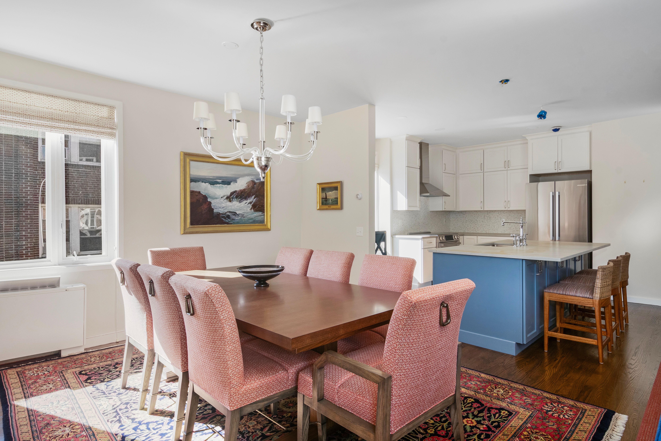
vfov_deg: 63.2
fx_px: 358
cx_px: 330
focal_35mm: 20
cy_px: 220
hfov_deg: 85.4
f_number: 10
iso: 400
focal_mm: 13
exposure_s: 1/2500
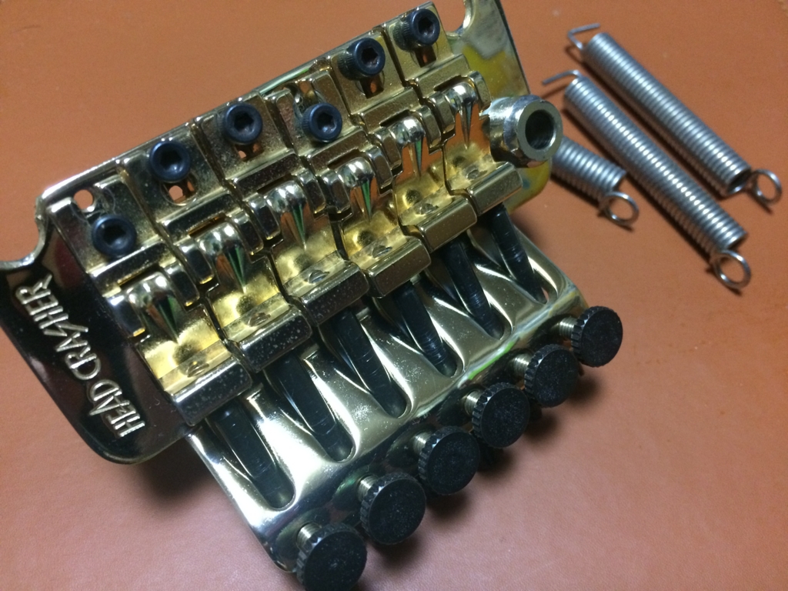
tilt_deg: -56.9
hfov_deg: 61.7
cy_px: 296
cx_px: 394
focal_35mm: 29
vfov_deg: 48.2
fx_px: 660
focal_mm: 4.15
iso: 320
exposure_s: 1/20
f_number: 2.2
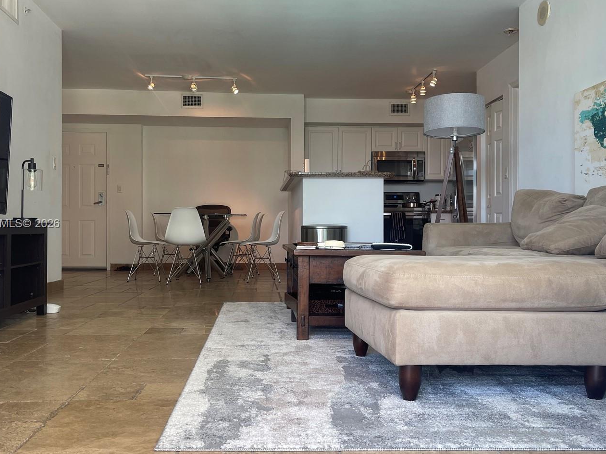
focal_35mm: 33
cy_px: 224
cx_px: 295
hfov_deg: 55.4
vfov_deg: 42.9
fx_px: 578
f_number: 1.6
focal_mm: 5.1
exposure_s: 1/121
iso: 80
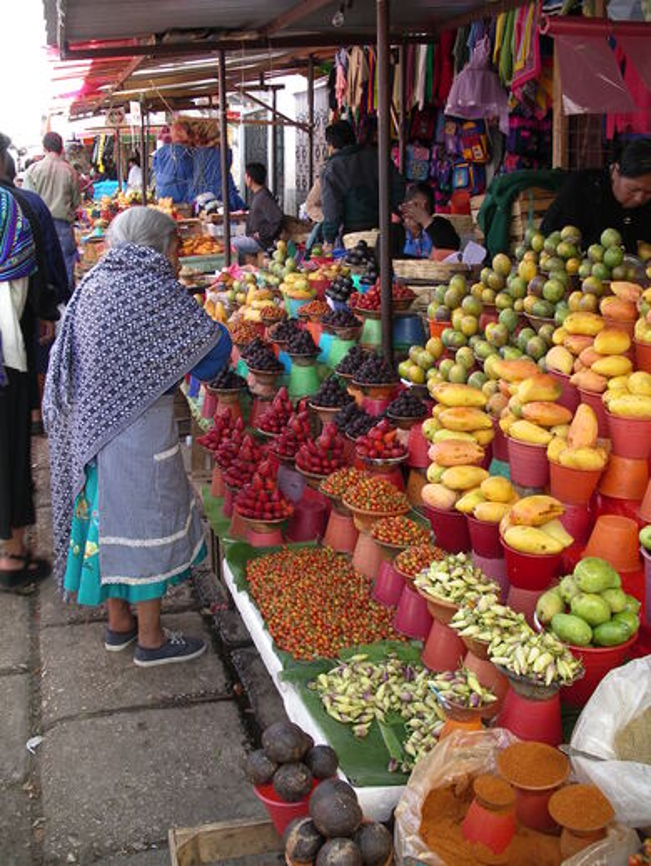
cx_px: 326
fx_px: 927
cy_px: 433
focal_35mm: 37
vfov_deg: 50.1
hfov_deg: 38.7
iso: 80
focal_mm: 7.8
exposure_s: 1/60
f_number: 2.8
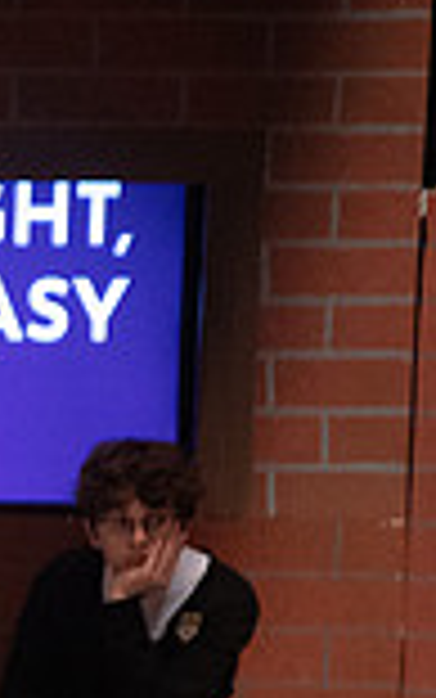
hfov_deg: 1.1
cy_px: 838
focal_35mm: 1219
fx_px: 23154
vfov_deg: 1.7
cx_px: -827
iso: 10000
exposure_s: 1/200
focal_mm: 320
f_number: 6.3
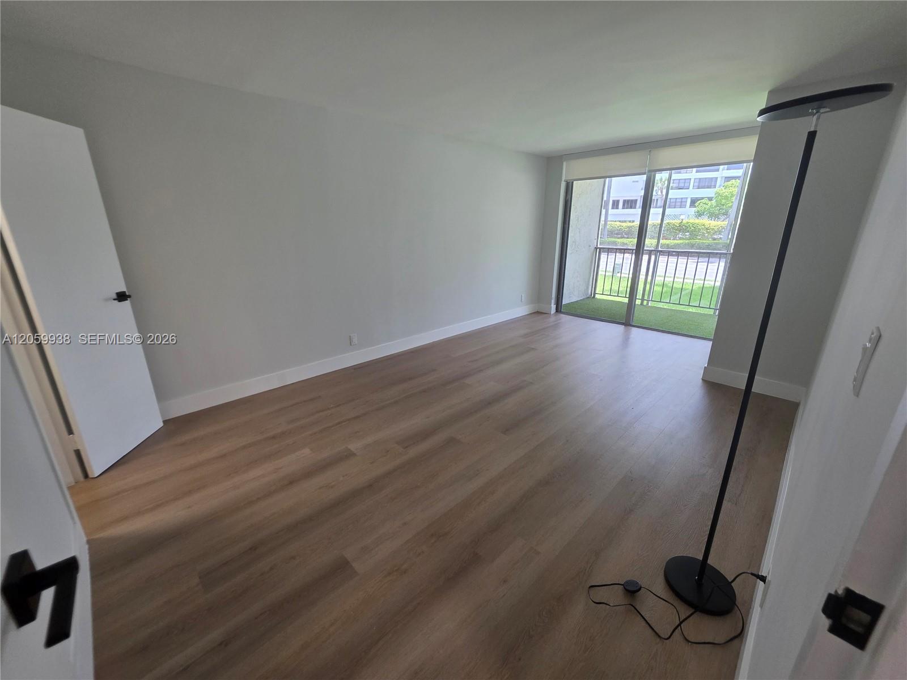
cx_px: 454
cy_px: 340
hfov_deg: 106.2
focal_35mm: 13
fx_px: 341
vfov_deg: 89.9
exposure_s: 1/120
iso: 160
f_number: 1.9
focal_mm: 2.2
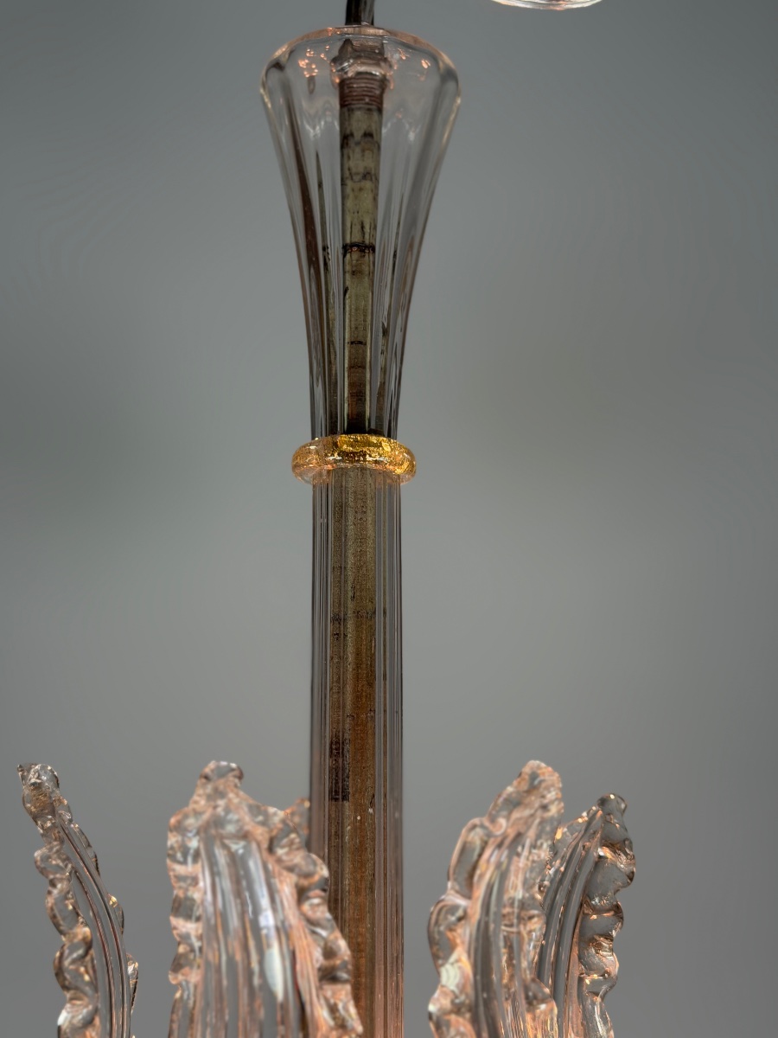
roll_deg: +0.6
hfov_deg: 30.3
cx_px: 389
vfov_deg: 39.7
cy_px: 519
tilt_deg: +13.5
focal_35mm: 48
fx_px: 1438
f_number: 1.78
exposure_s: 1/50
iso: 100
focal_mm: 6.76
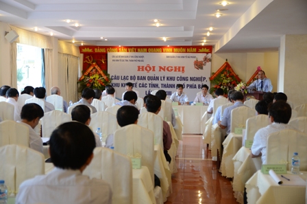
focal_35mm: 48
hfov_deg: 41.2
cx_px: 154
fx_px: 409
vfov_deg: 28.0
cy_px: 102
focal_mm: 32
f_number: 2.8
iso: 500
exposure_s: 1/100
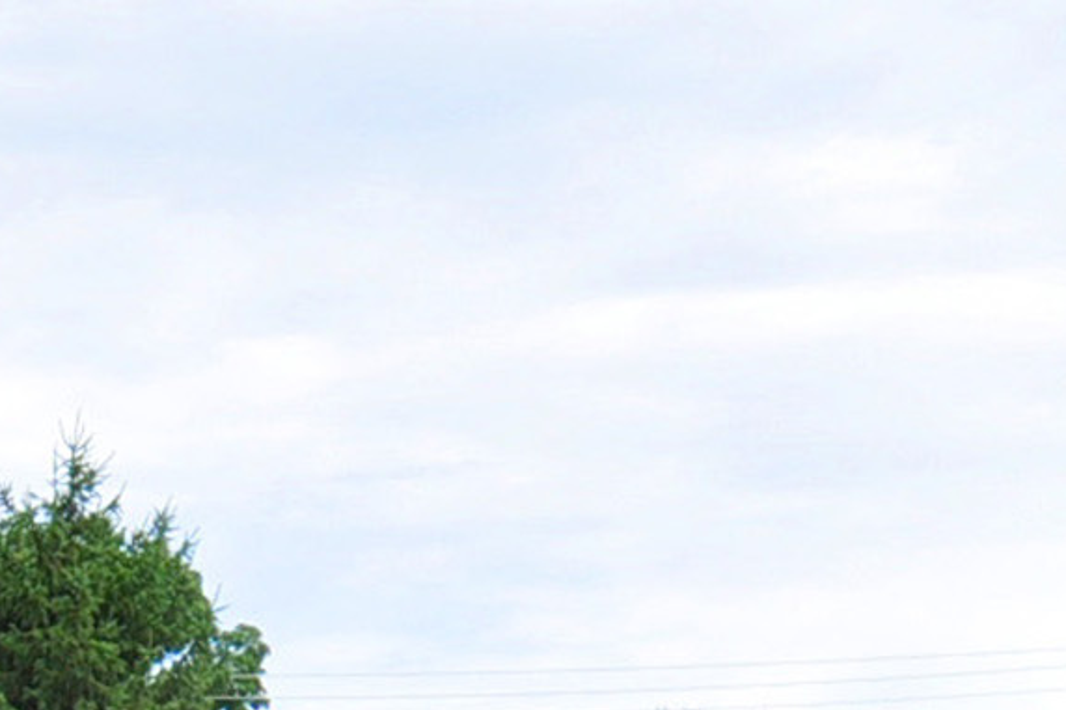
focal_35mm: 76
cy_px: 1377
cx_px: -117
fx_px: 2250
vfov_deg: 15.0
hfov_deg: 24.8
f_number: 9
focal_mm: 10
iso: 250
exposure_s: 1/200
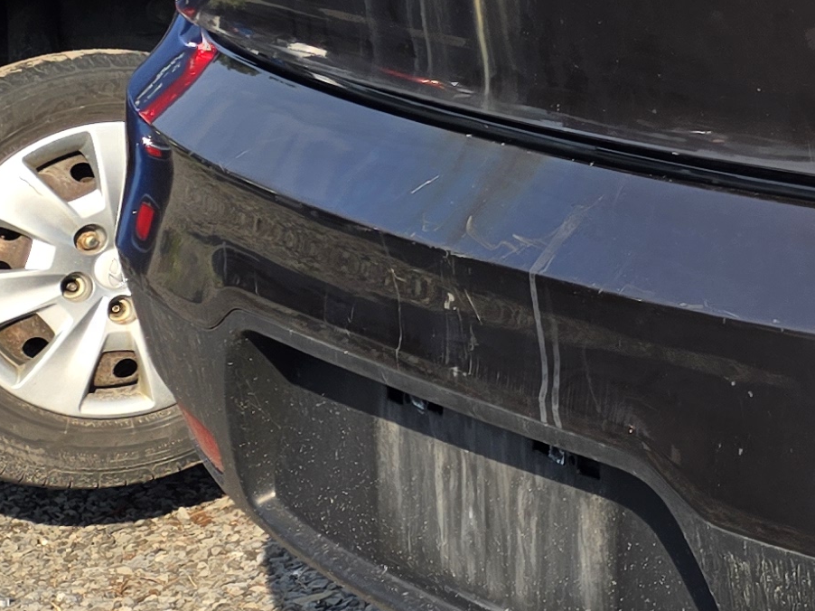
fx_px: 2401
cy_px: 32
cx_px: 1427
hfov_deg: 16.4
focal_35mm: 102
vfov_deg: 14.3
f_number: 1.8
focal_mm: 5.4
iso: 25
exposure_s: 1/944
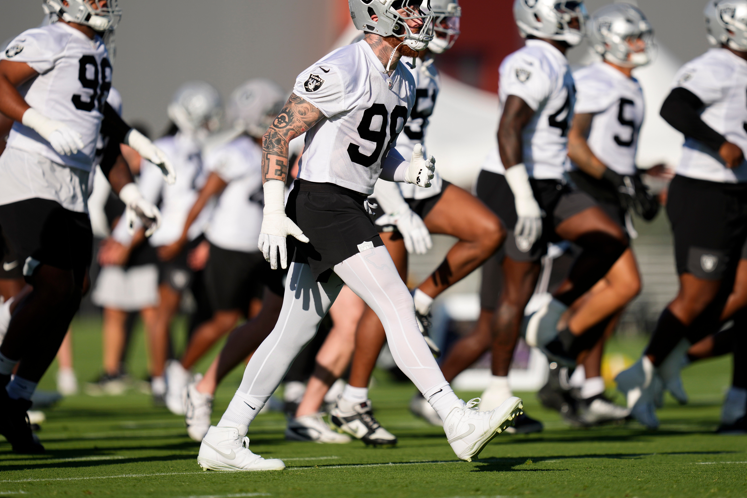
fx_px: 10146
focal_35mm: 489
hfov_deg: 4.2
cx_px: 390
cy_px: 206
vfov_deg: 2.8
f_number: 2.8
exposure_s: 1/3200
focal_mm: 400
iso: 125
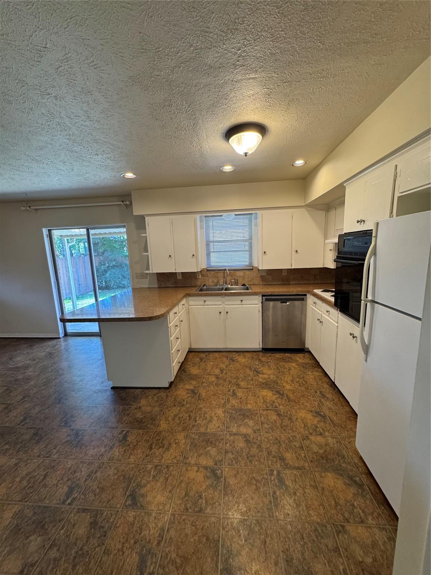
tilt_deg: -10.0
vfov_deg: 102.1
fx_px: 232
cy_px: 288
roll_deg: +1.7
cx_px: 216
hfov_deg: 85.7
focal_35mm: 14
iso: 320
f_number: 2.2
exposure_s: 1/120
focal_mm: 2.22
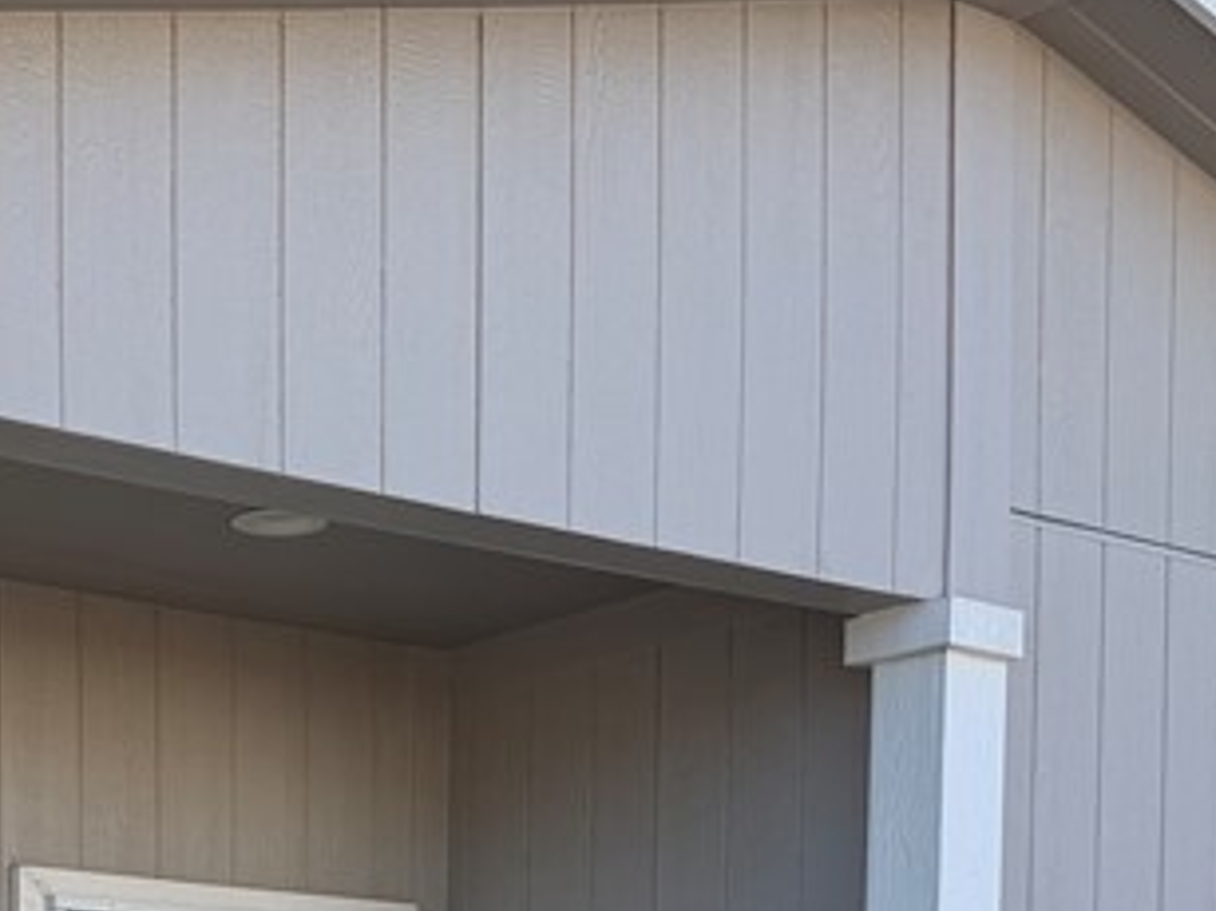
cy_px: 1374
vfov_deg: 16.7
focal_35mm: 80
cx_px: 186
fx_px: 2809
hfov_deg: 23.9
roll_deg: +0.4
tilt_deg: -1.9
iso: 80
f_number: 1.78
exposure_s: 1/1437
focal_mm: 6.76
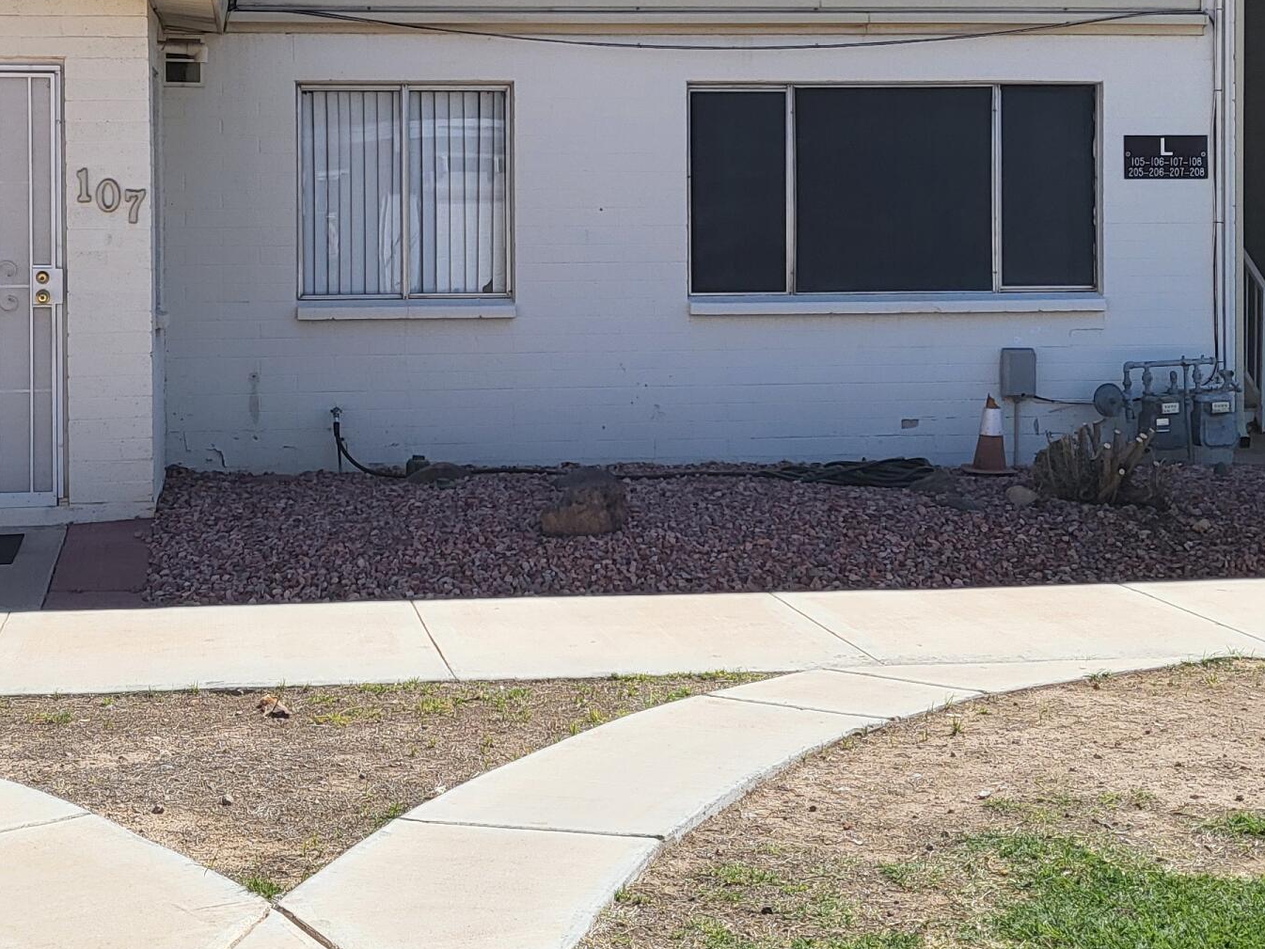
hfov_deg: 33.2
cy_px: 251
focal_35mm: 58
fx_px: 2120
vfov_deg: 25.0
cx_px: 566
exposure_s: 1/2859
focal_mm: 4.25
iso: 50
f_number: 1.8
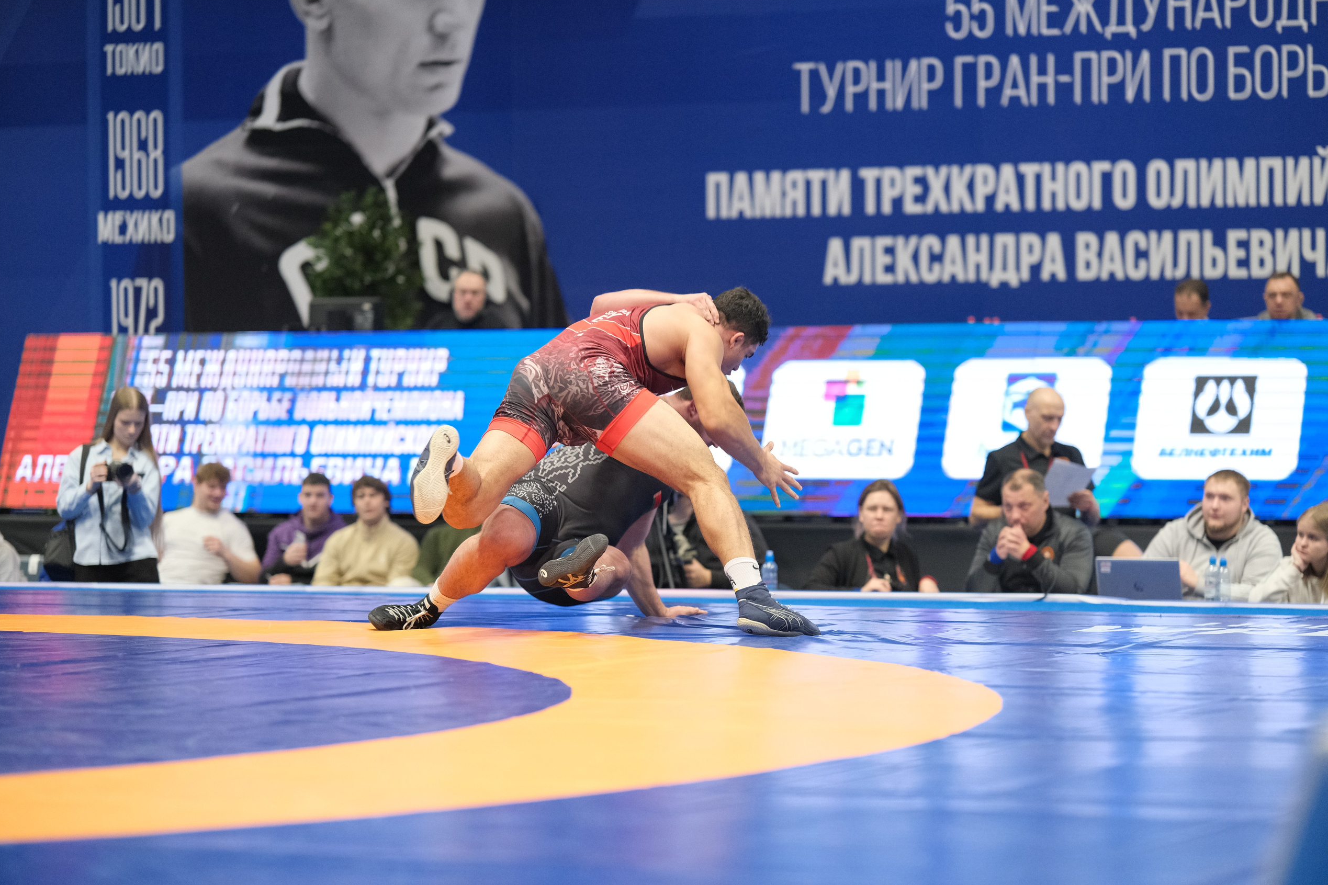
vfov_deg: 12.0
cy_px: 439
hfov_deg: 17.9
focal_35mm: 114
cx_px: 662
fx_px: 4205
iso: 2000
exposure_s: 1/400
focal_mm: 75
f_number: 1.4
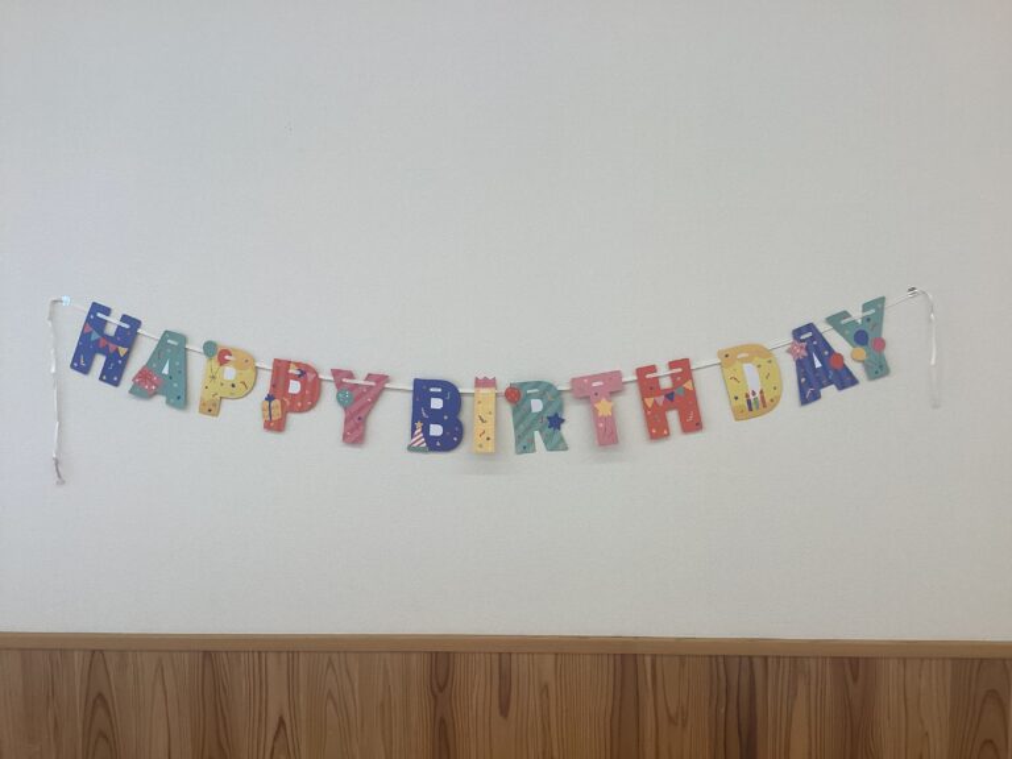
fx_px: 906
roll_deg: +1.1
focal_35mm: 31
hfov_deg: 58.4
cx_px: 506
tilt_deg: -4.7
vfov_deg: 45.4
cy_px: 380
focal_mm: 3.3
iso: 80
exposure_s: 1/100
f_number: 2.4
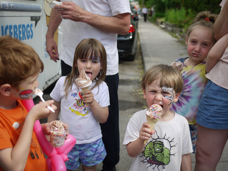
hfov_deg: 46.8
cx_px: 114
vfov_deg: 36.0
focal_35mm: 40
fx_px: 263
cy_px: 86
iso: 100
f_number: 2
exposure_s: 1/1300
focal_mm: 20
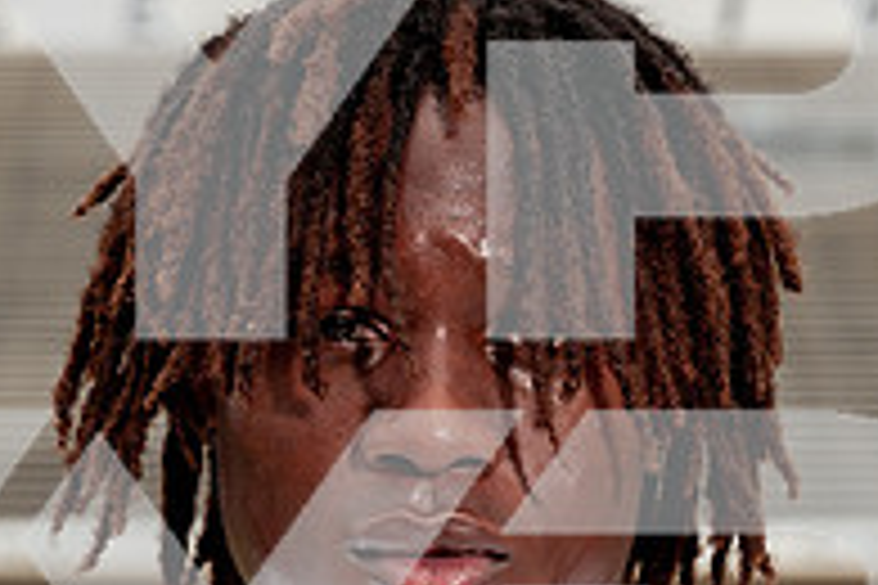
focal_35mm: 216
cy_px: 650
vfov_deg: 6.3
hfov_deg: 9.5
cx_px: 414
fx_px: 5268
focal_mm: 70
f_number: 5.6
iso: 100
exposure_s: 1/400
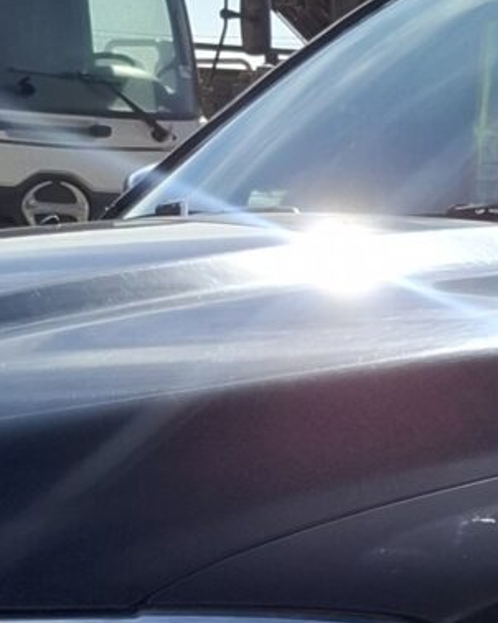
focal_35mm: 152
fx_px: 2803
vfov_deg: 12.3
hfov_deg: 9.9
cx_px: 673
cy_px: 811
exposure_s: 1/3289
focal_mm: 5.54
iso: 50
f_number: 1.8
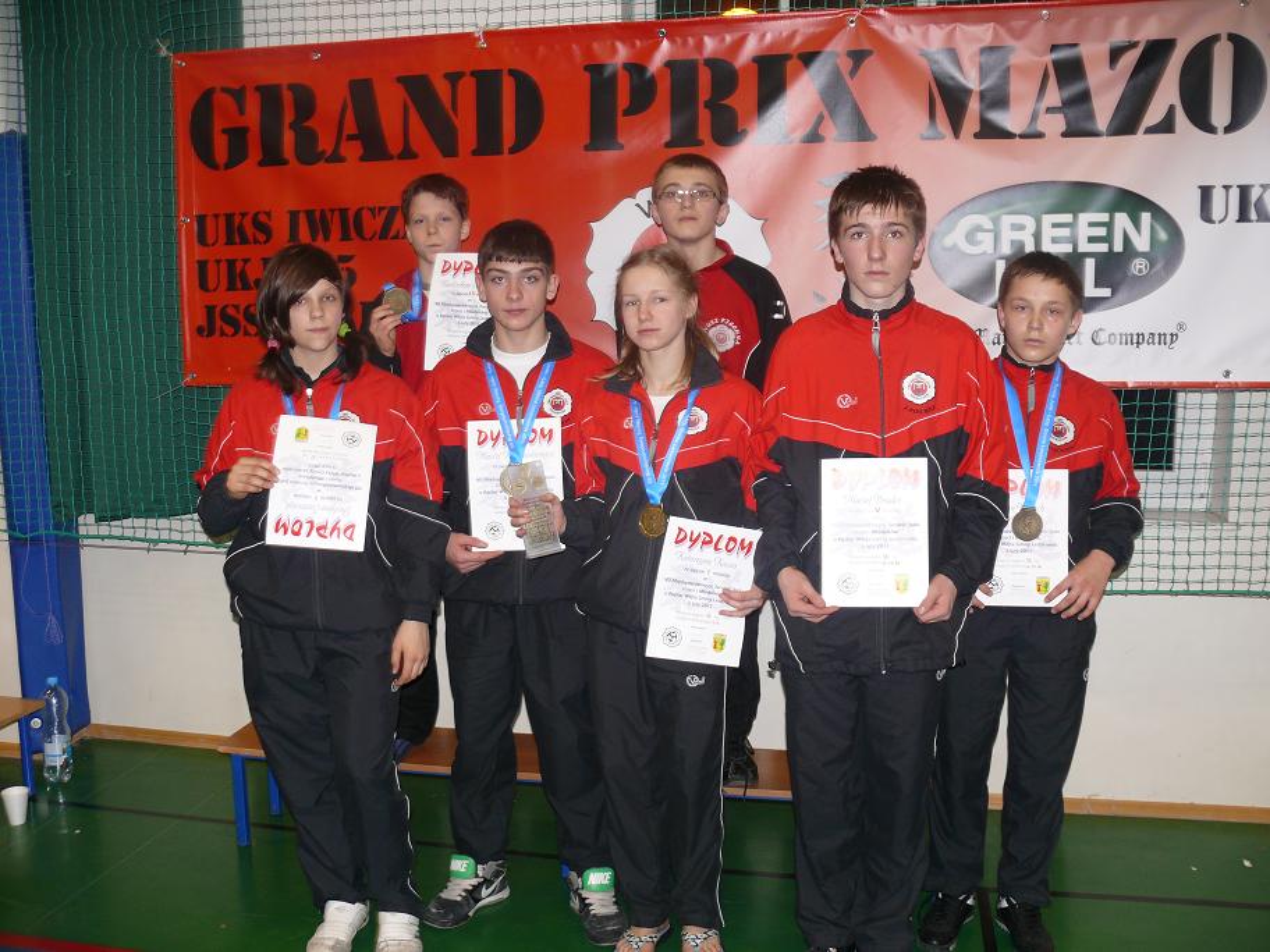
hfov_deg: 52.6
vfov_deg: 40.7
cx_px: 635
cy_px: 476
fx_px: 1284
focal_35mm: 35
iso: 100
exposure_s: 1/30
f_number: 2.8
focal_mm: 7.4
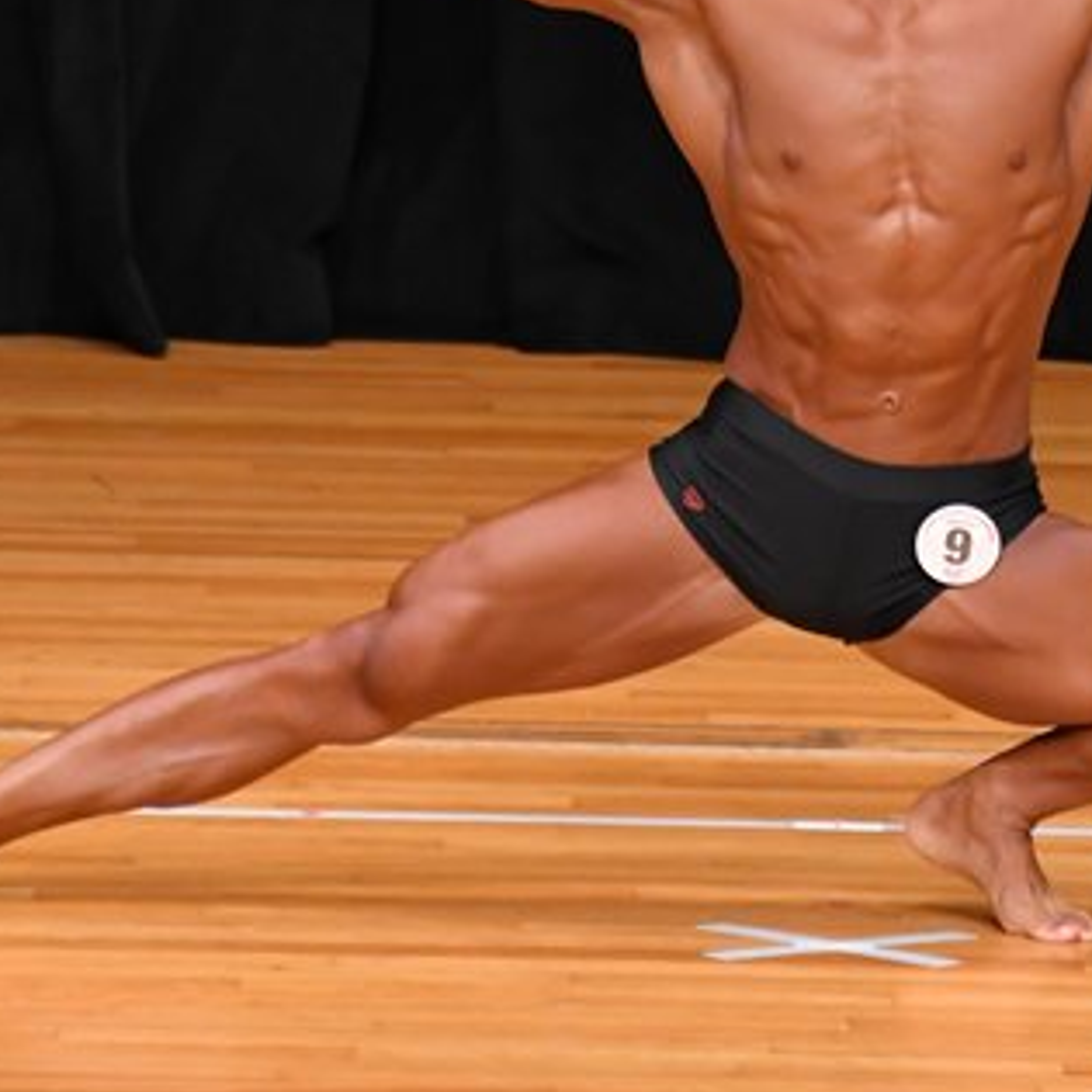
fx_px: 25768
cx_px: 820
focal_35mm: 722
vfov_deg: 2.4
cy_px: 284
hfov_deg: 2.4
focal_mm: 230
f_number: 5.6
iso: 3200
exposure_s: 1/400
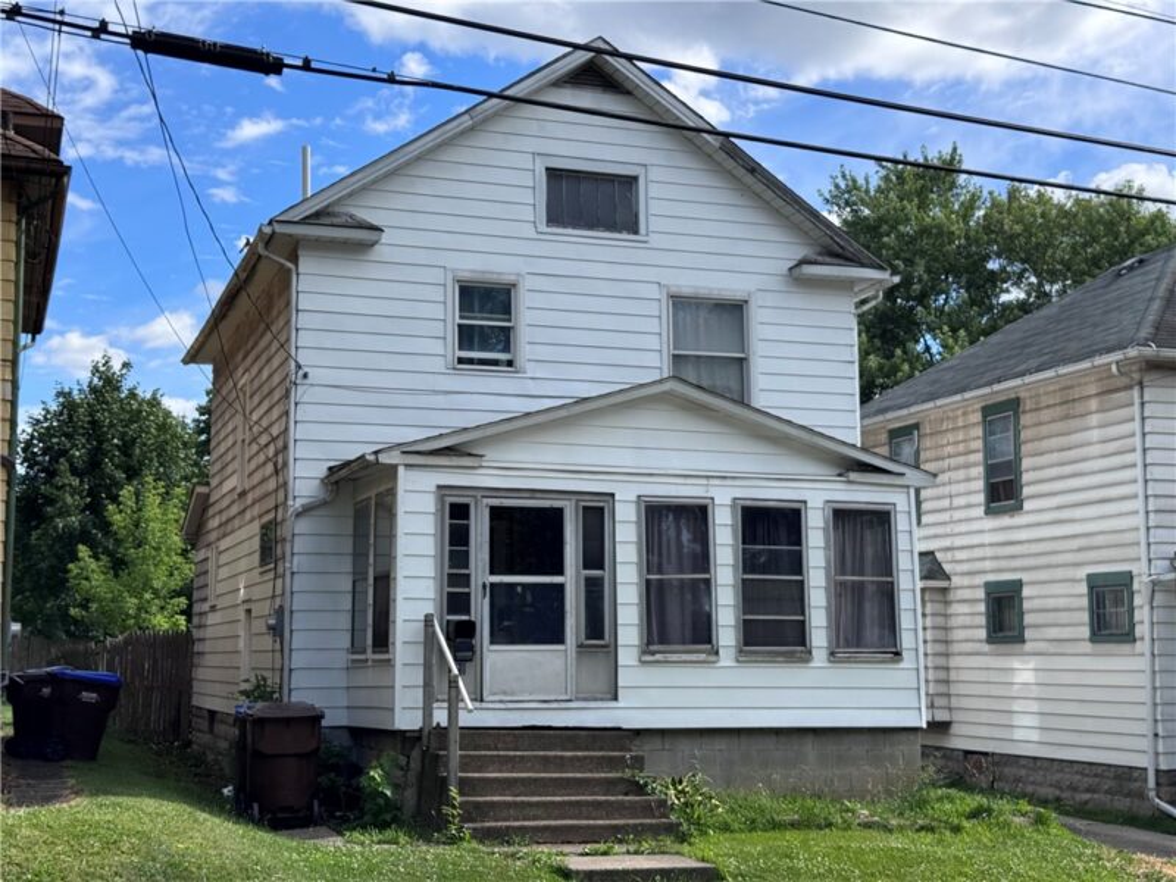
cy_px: 441
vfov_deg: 30.3
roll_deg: +0.2
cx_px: 588
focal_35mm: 48
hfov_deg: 39.7
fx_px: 1631
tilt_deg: +7.4
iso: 64
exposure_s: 1/3096
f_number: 1.78
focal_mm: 6.76
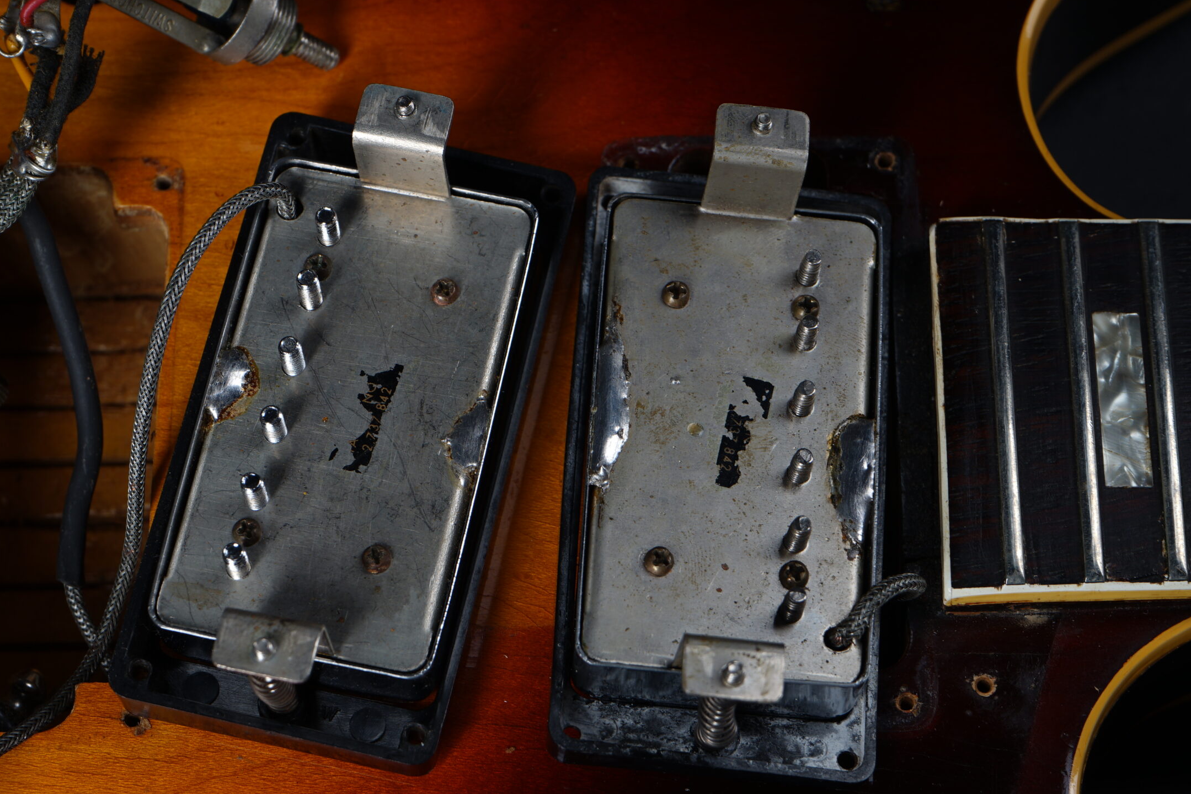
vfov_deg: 16.5
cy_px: 428
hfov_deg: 24.5
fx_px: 2746
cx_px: 565
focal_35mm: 83
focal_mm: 70
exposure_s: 1/125
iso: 80
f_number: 11
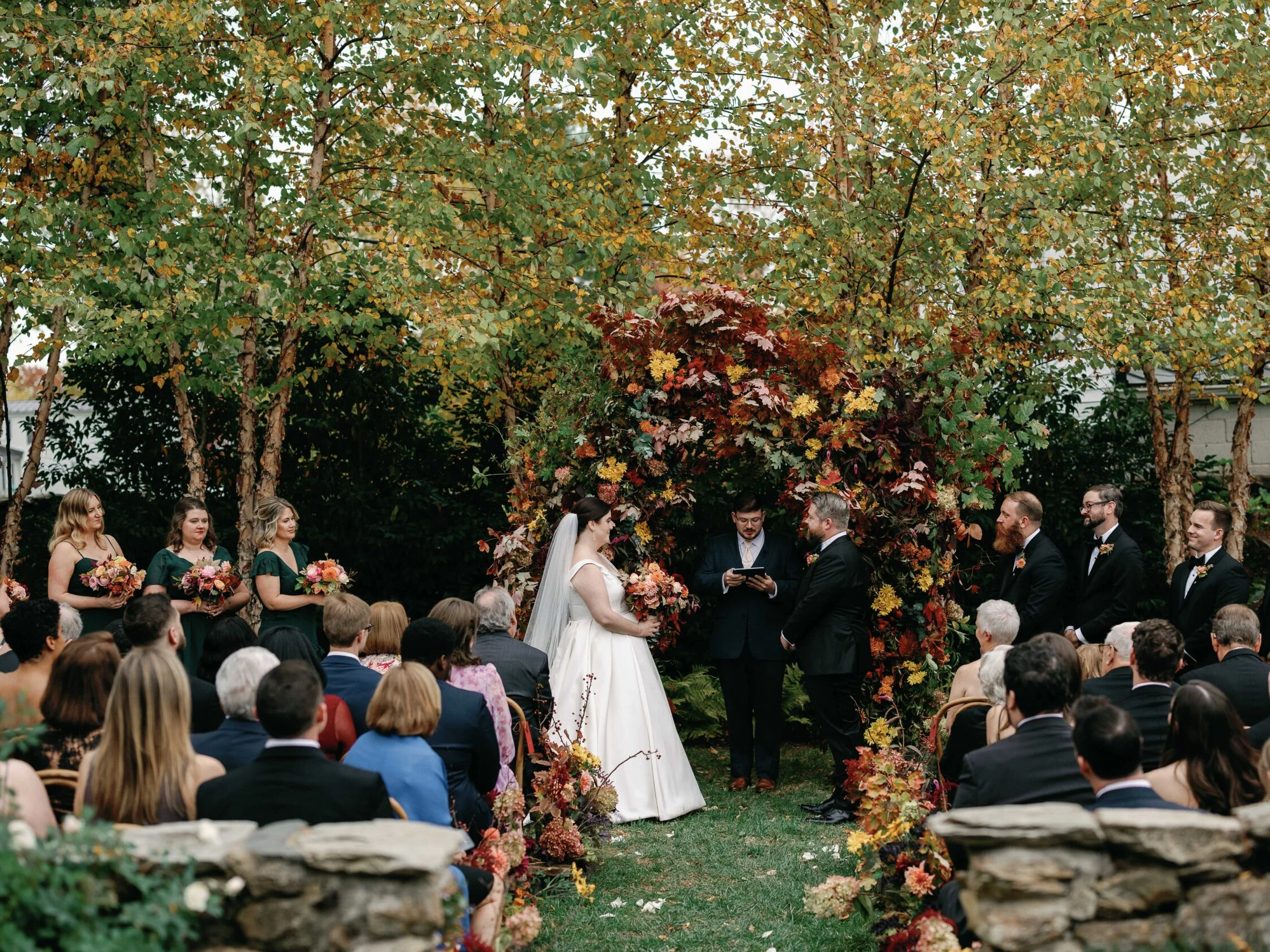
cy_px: 468
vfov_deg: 26.6
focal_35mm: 55
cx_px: 712
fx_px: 2018
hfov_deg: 34.9
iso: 320
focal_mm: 50
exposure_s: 1/1250
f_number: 2
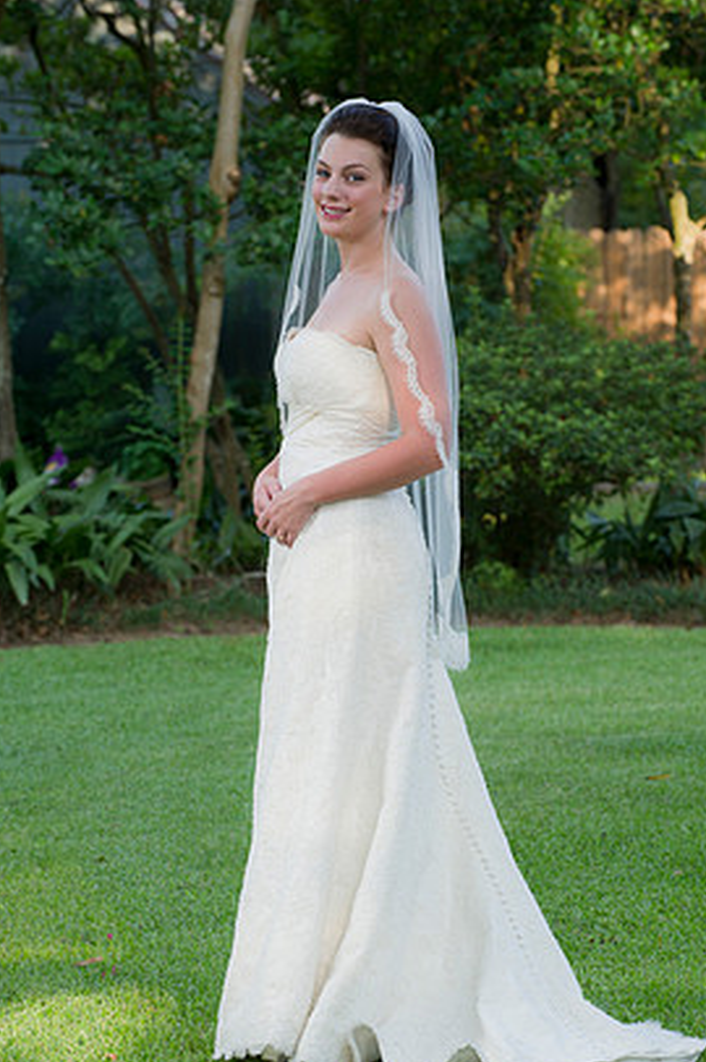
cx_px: 370
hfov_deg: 8.8
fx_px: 4567
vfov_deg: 13.3
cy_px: 581
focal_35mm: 155
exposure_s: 1/80
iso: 400
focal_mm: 140
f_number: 5.6
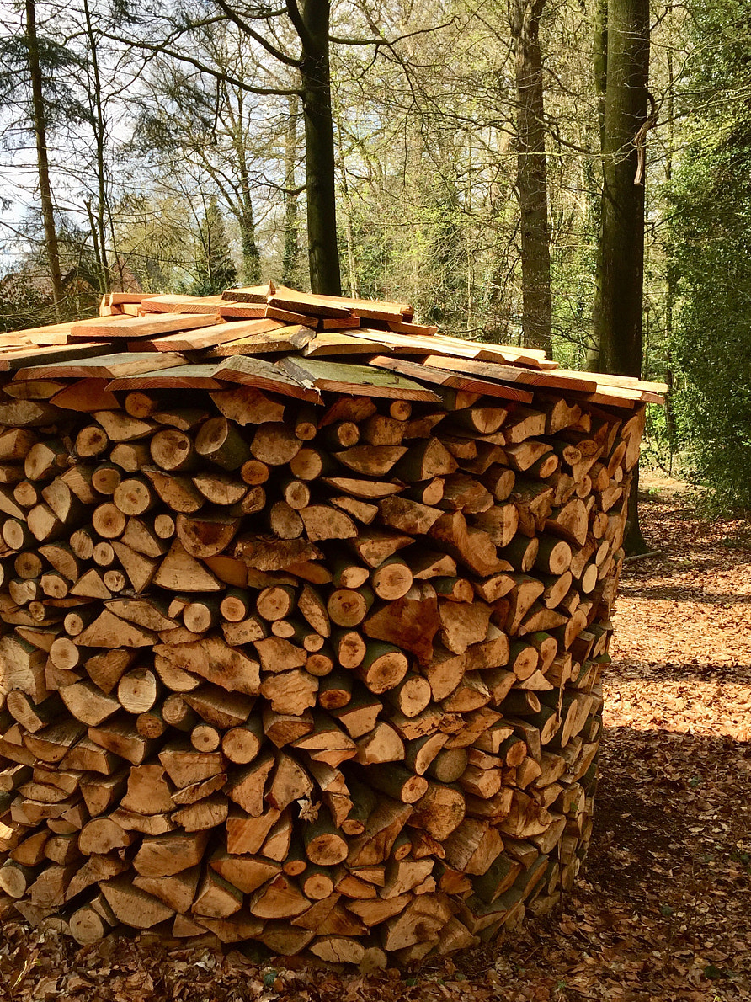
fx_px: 1129
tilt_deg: -13.2
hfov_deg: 36.8
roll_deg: +1.2
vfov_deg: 47.7
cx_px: 338
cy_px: 589
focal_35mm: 39
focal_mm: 4.15
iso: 32
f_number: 2.2
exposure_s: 1/719
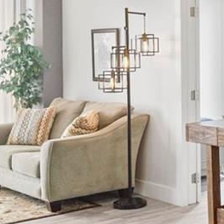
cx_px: 298
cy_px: 72
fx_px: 644
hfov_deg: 18.3
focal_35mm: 88
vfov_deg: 19.7
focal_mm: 17
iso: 320
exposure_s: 1/20
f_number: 5
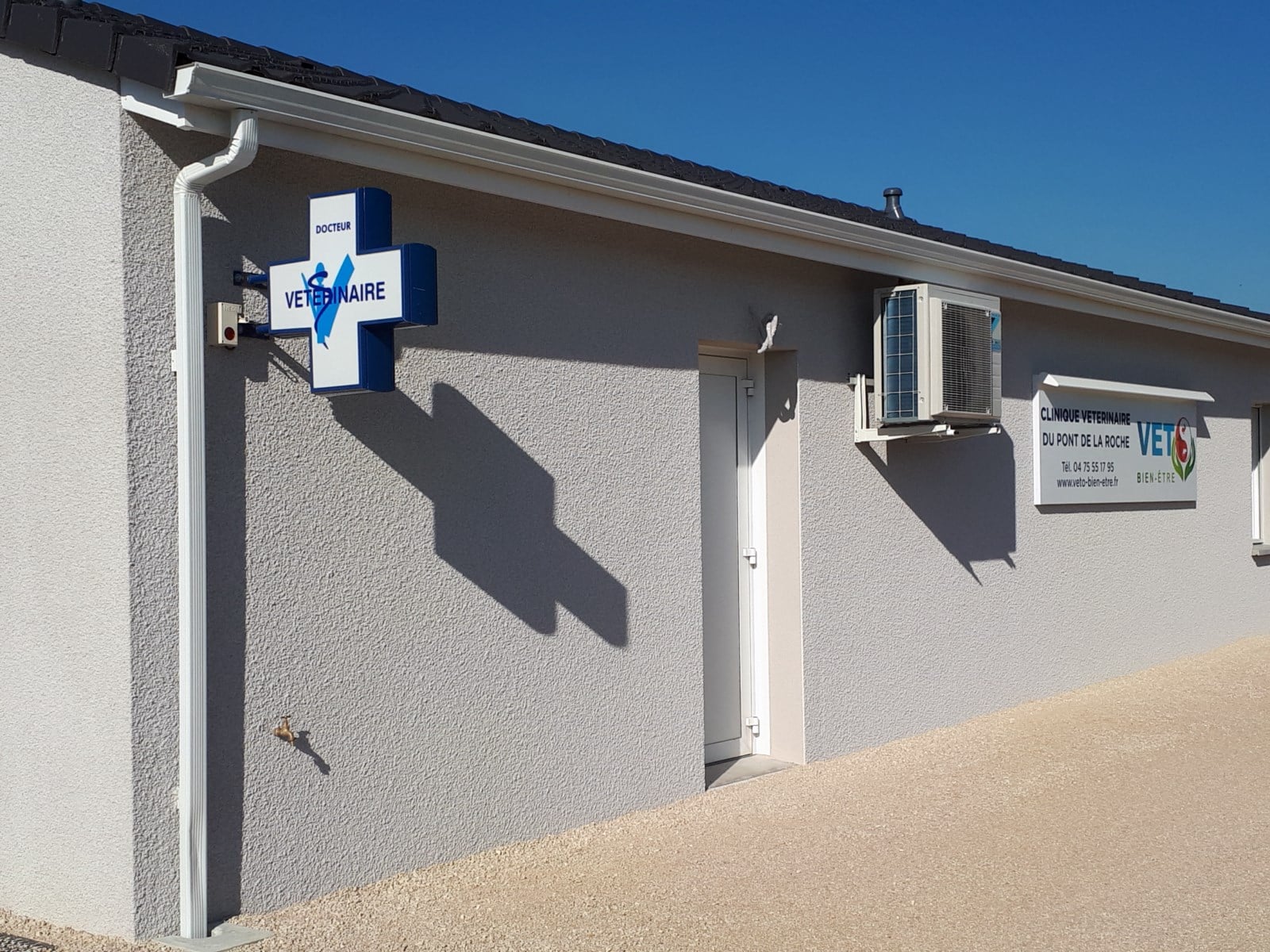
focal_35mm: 27
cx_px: 635
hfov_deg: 65.3
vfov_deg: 51.4
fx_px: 991
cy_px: 476
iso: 40
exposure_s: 1/3003
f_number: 1.9
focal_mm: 3.6
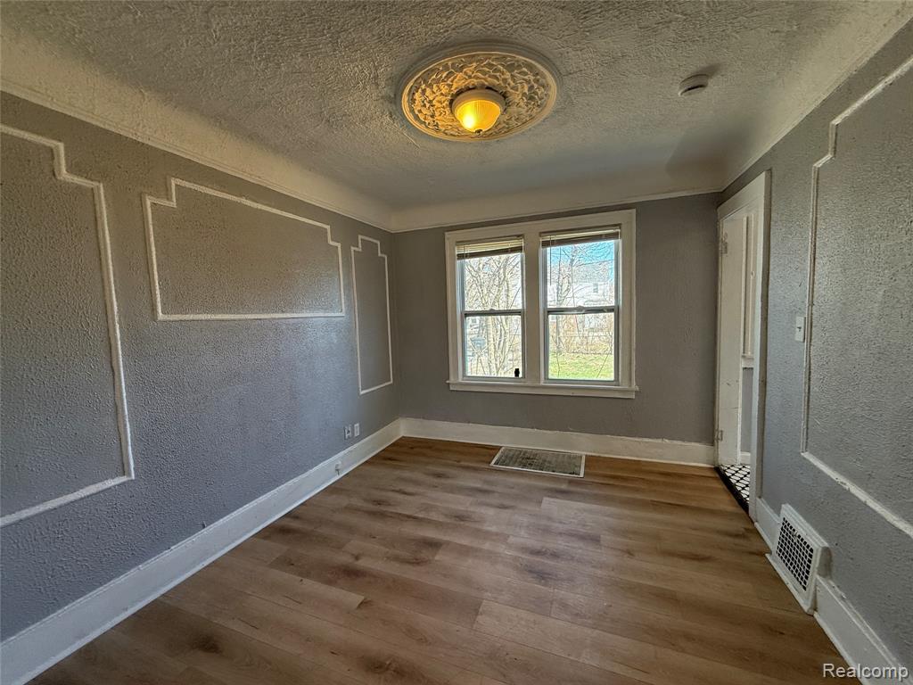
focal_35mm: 14
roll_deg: +2.2
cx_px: 456
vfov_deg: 85.7
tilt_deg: -3.4
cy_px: 342
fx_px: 369
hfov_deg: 102.1
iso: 125
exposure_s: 1/120
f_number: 2.2
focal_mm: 2.22
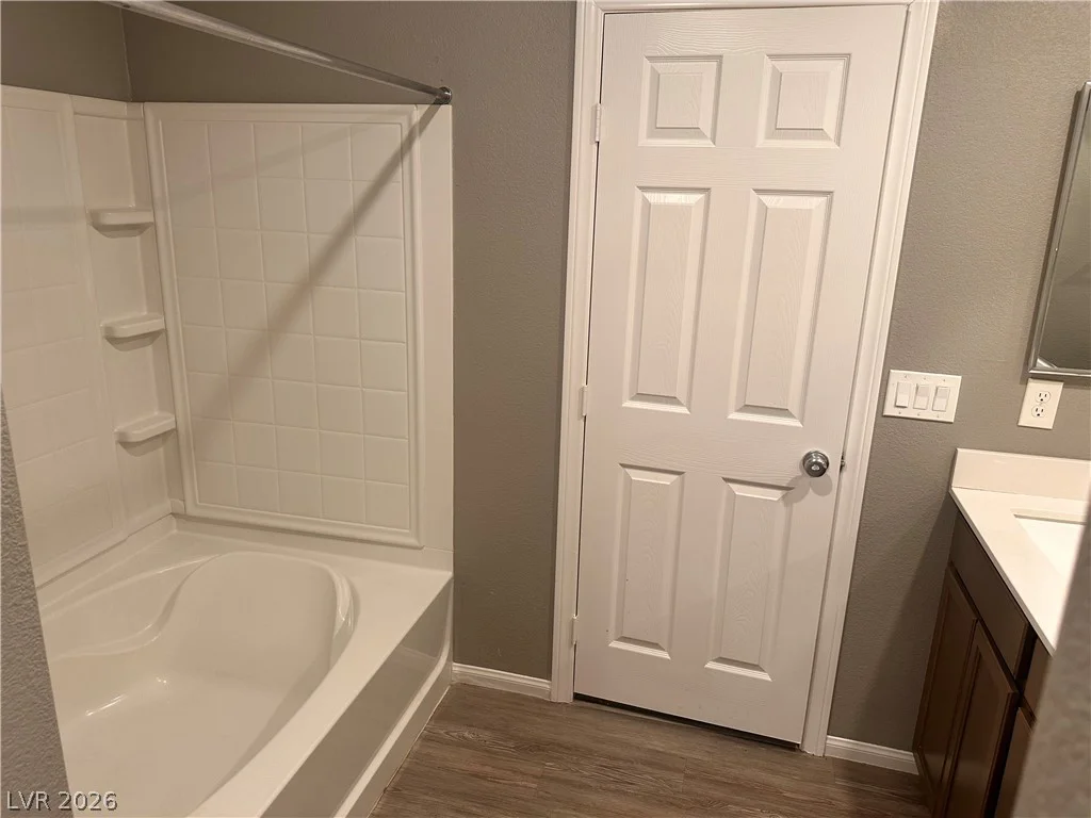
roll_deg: -1.3
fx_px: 756
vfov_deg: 56.8
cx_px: 546
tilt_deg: -15.2
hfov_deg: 71.6
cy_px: 409
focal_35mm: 24
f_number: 1.78
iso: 160
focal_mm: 6.86
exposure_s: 1/60
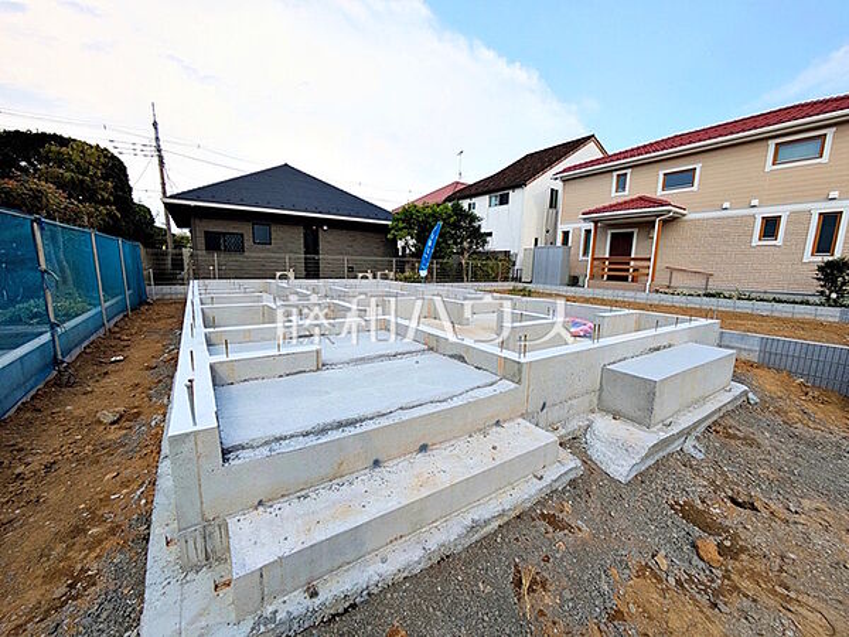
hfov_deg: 102.1
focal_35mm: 14
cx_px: 424
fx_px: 343
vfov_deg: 85.7
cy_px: 318
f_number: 2.2
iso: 51
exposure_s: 1/1188
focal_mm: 1.83
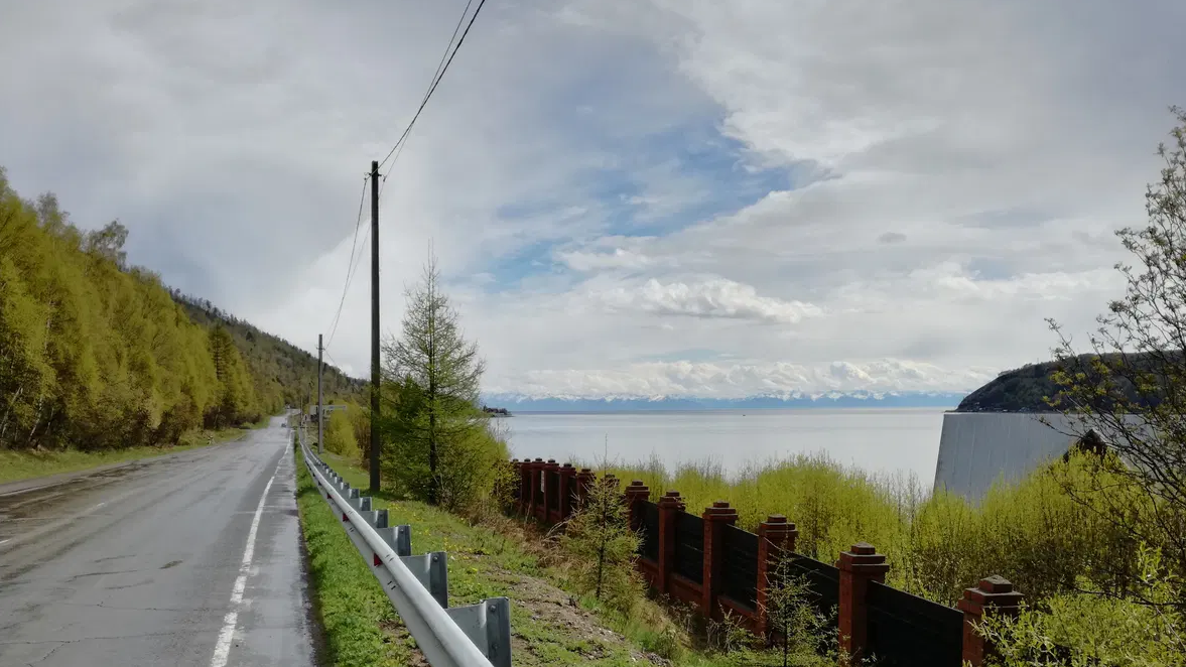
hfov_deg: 64.3
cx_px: 601
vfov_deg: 38.5
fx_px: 943
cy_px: 448
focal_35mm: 30
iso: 50
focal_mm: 3.79
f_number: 2
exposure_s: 1/942
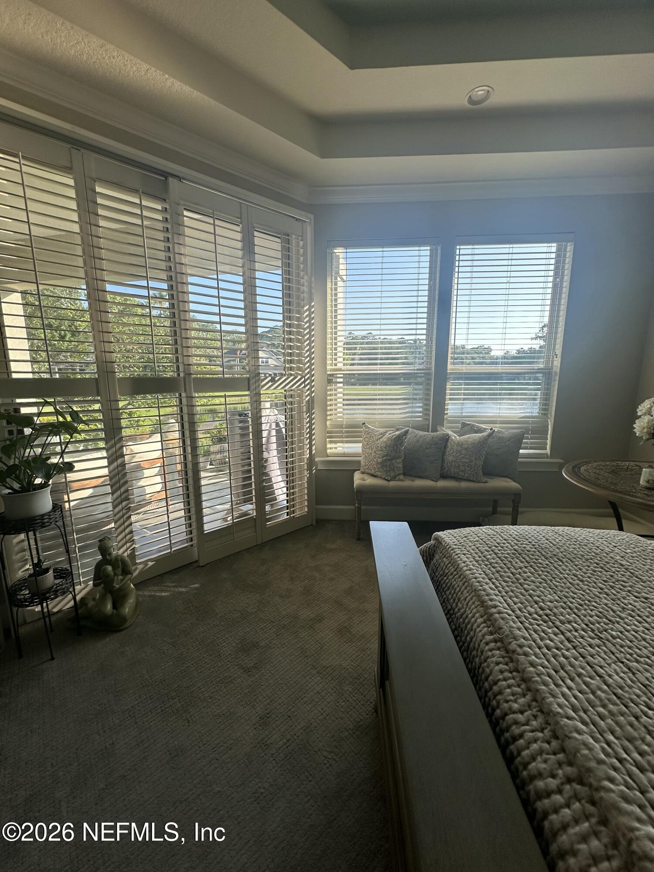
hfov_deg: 85.7
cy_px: 436
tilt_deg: -9.5
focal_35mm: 14
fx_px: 353
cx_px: 327
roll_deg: -1.0
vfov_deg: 102.1
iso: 40
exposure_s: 1/388
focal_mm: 2.22
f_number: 2.2
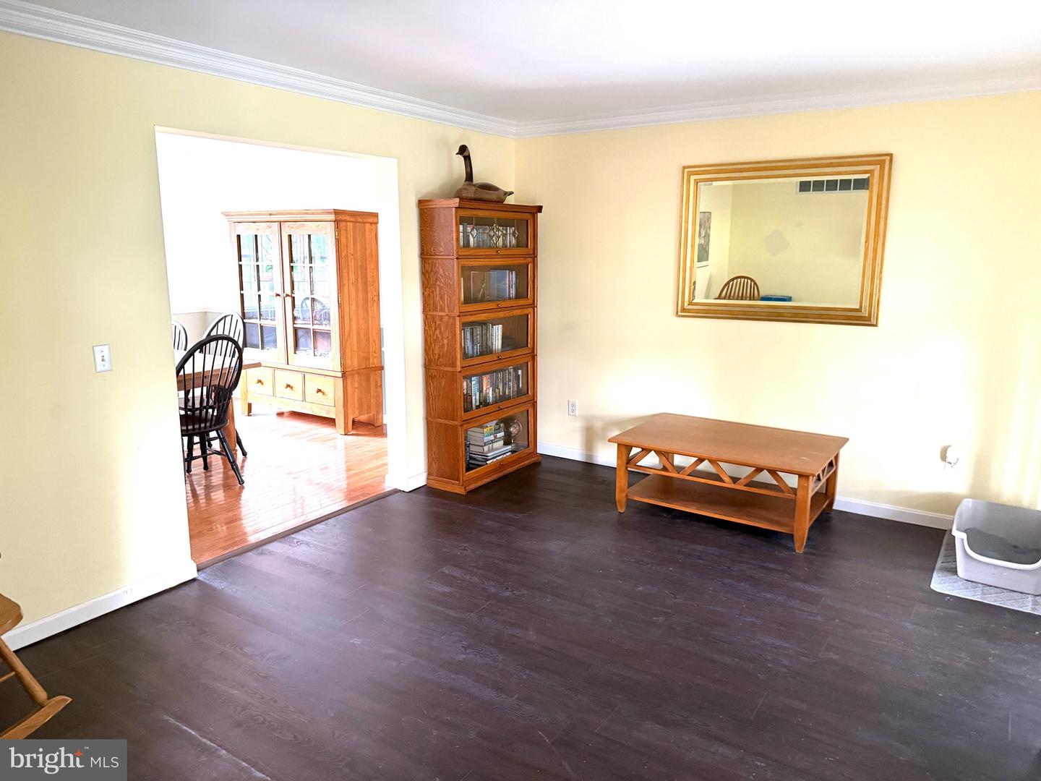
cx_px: 520
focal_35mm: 24
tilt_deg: -10.9
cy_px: 390
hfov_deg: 71.6
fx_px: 722
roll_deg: -1.0
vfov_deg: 56.8
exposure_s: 1/60
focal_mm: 6.76
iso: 640
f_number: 1.78
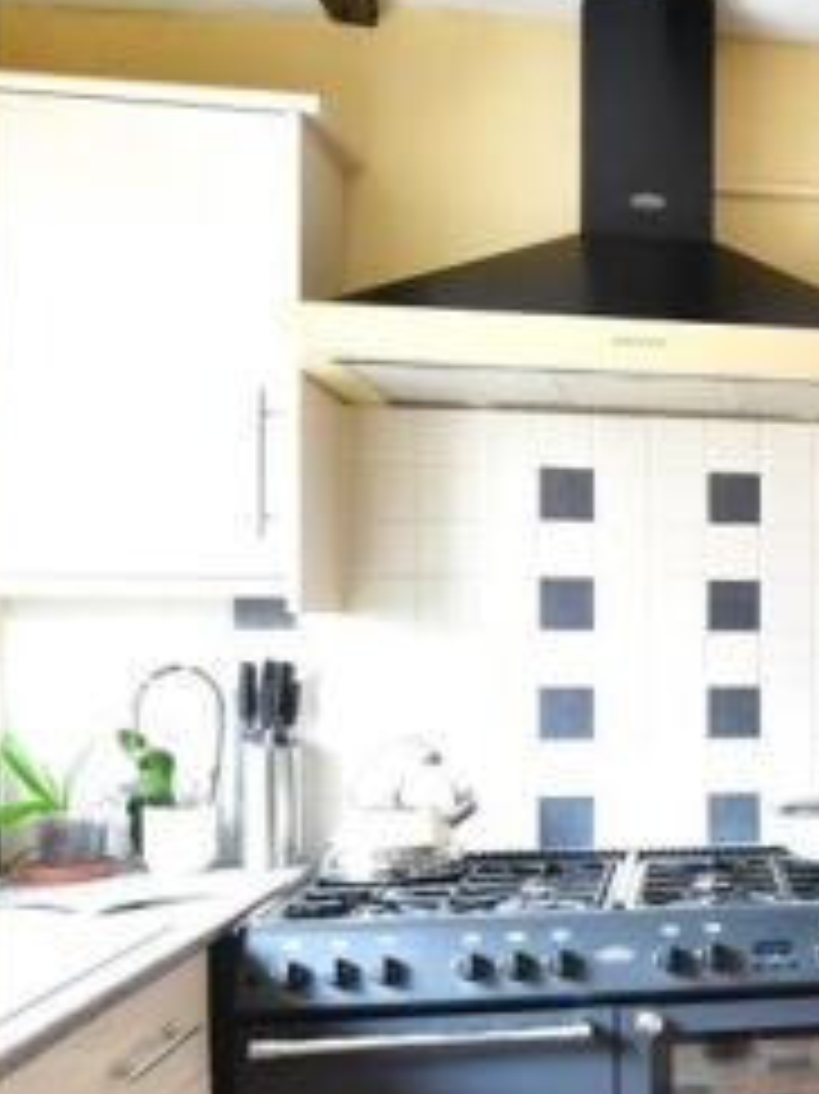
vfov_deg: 47.7
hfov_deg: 29.0
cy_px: 633
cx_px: 1098
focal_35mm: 39
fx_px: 1231
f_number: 7.1
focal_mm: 10
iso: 160
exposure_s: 1
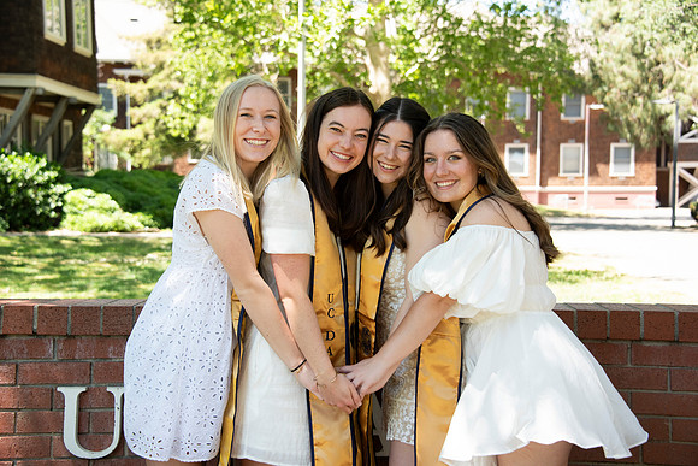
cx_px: 349
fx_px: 1261
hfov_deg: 31.0
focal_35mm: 65
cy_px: 233
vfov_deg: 20.9
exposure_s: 1/320
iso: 640
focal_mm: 65
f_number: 5.6
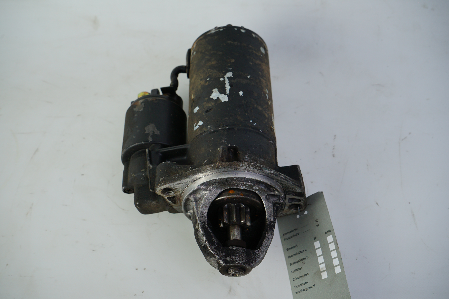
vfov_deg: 30.5
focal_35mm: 44
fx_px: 549
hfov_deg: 44.5
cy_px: 150
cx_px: 224
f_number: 8
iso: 200
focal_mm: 44
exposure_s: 1/160
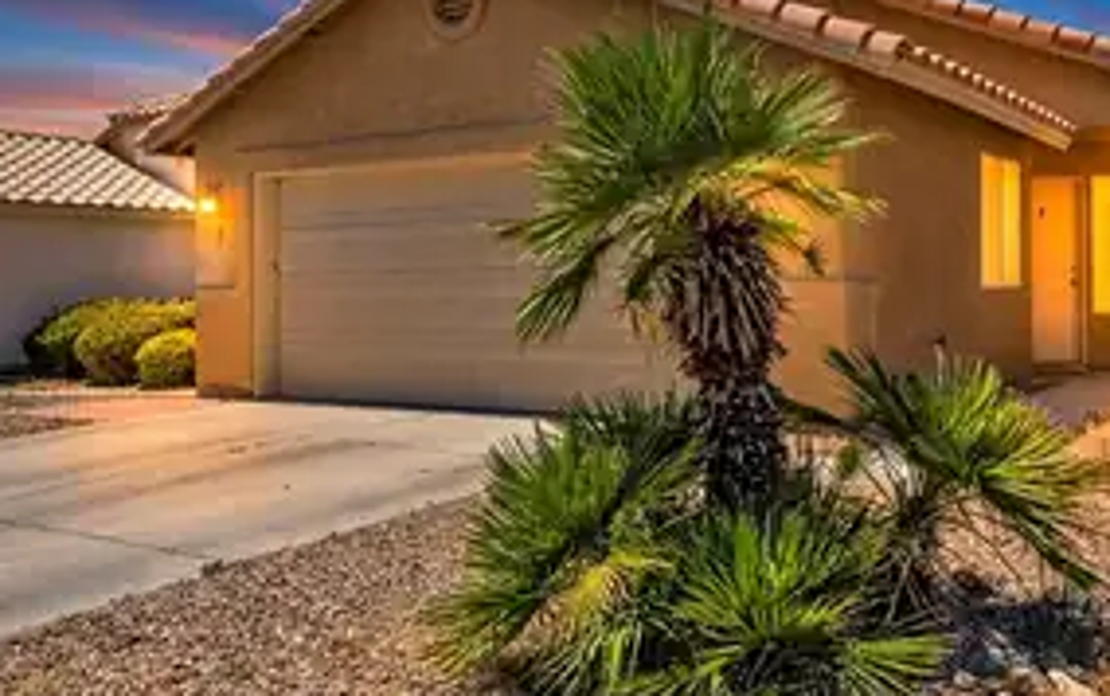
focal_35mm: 33
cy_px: 272
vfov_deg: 38.2
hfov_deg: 57.3
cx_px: 704
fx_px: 999
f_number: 8
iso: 320
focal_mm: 23
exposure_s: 1/1600
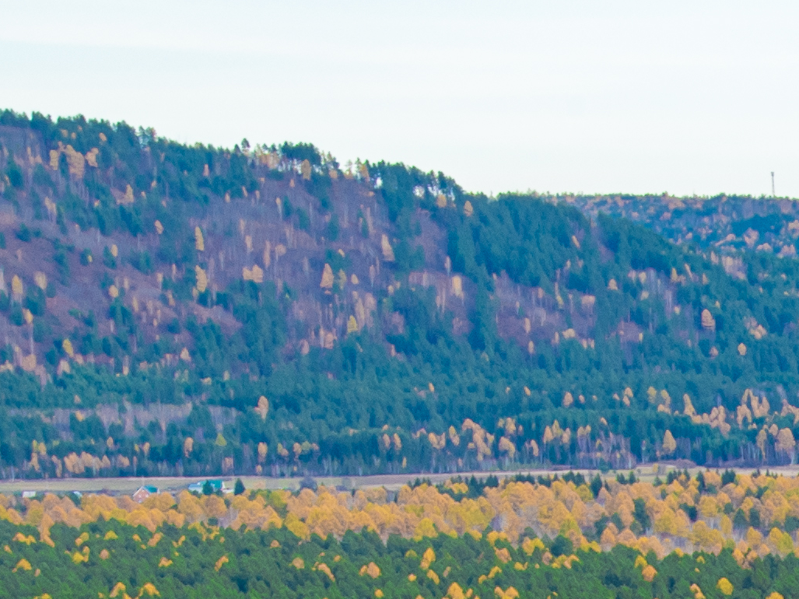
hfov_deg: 8.6
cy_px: 1558
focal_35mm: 215
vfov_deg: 6.5
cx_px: 1721
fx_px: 4962
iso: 500
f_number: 16
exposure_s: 1/80
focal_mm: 38
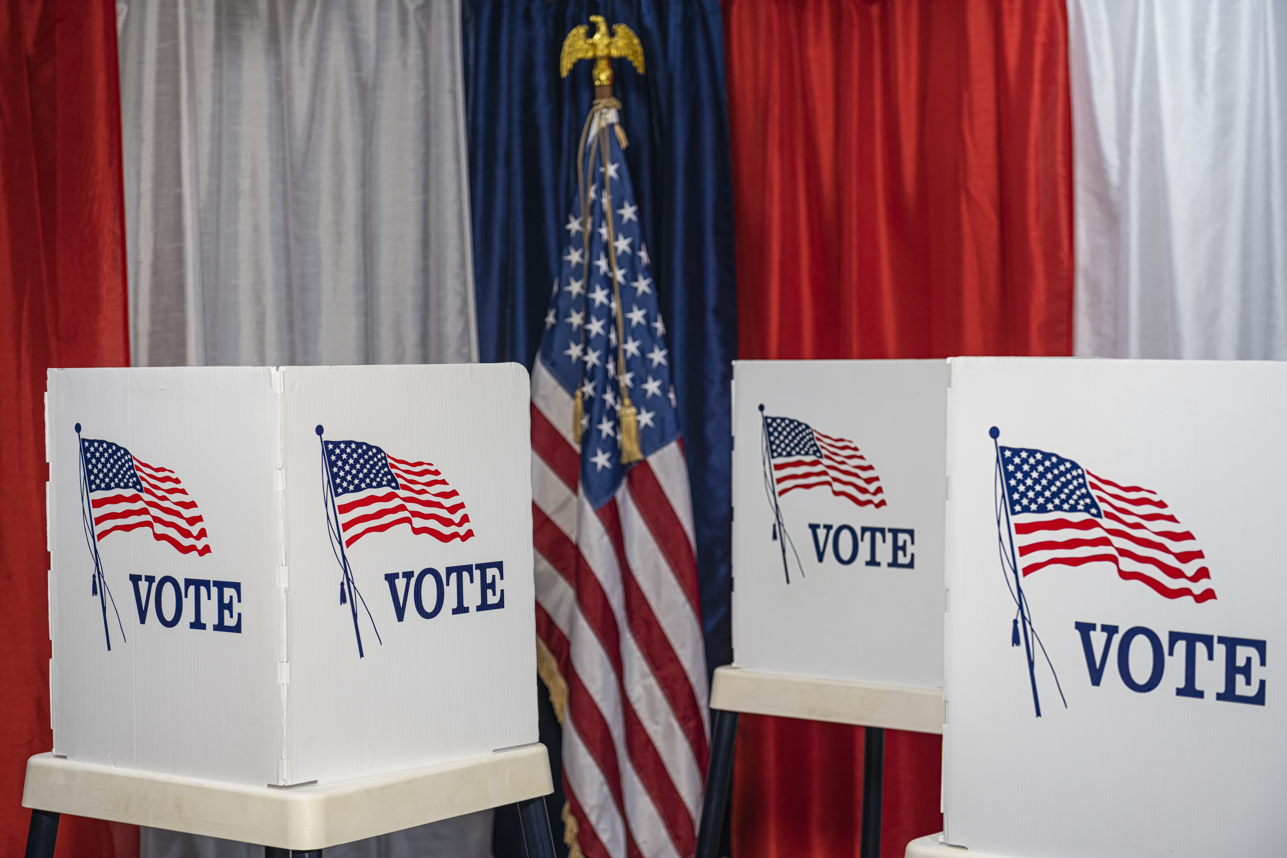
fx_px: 2502
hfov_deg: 28.8
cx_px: 644
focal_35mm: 70
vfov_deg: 19.5
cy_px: 429
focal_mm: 70
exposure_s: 1/60
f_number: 4
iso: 320
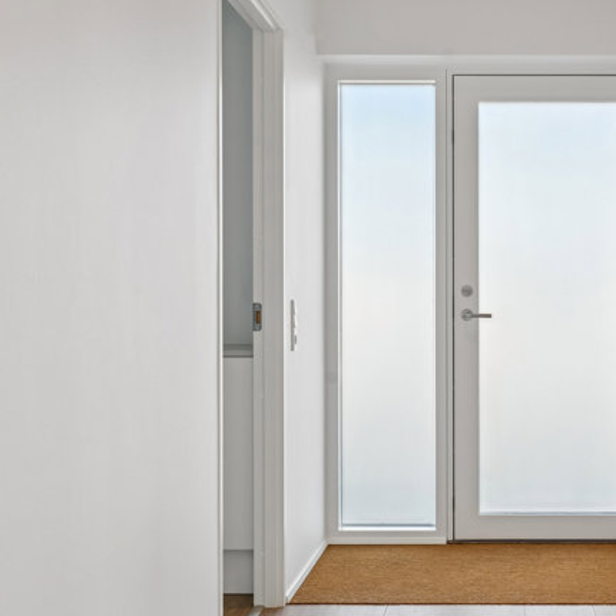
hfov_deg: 33.7
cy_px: 310
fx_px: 987
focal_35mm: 49
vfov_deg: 34.7
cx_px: 491
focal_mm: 31
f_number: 8
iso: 800
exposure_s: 1/250
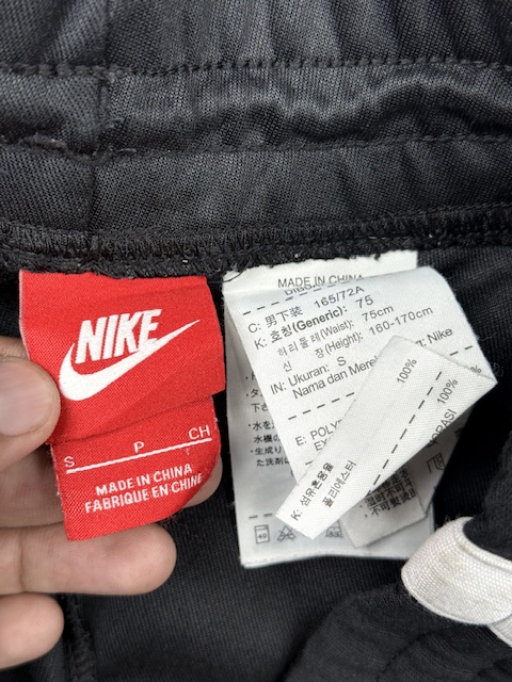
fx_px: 947
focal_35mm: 48
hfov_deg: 30.3
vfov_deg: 39.7
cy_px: 341
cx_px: 256
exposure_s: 1/100
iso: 64
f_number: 1.78
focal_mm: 6.76
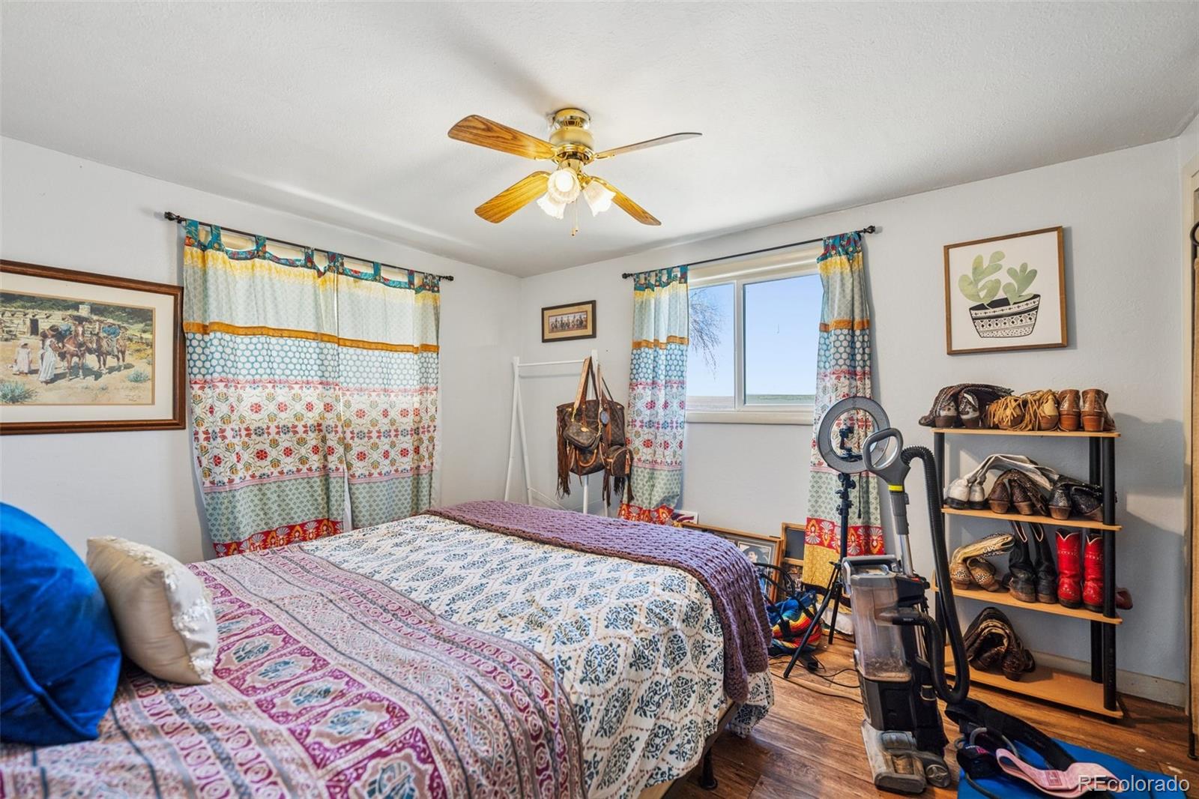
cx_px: 600
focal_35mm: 15
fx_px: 499
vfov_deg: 77.3
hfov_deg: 100.4
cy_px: 400
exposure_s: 1/50
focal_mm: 15
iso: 400
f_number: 3.5
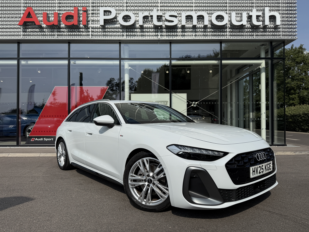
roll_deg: +0.5
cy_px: 116
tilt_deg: +0.8
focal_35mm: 24
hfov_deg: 71.6
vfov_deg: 56.8
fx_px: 214
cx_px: 154
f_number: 1.78
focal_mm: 6.76
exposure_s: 1/10309
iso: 80
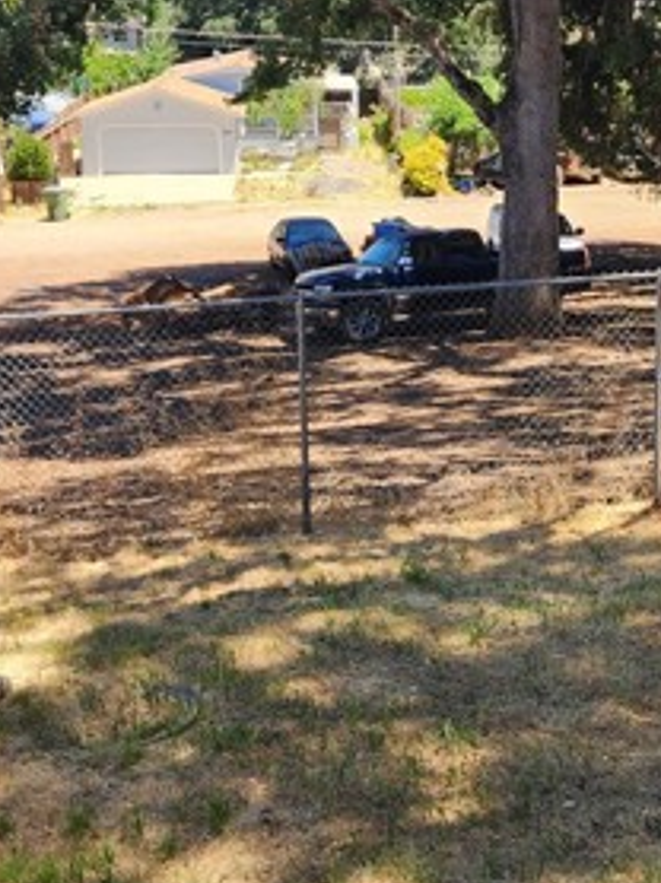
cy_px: 270
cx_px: 489
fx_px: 1351
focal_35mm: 53
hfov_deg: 27.1
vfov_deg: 35.7
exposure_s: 1/575
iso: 20
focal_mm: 5.4
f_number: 1.8
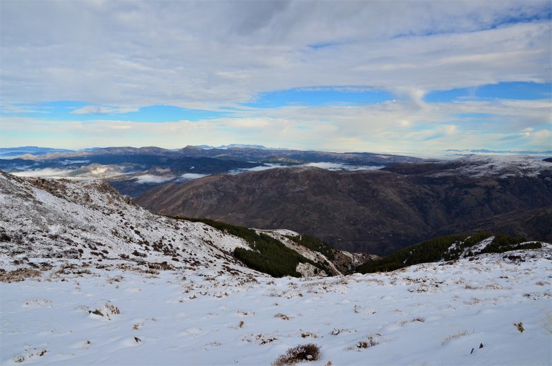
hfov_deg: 67.5
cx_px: 276
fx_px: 413
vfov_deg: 47.7
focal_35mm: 27
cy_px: 183
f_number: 11
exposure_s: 1/640
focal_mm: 18
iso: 400
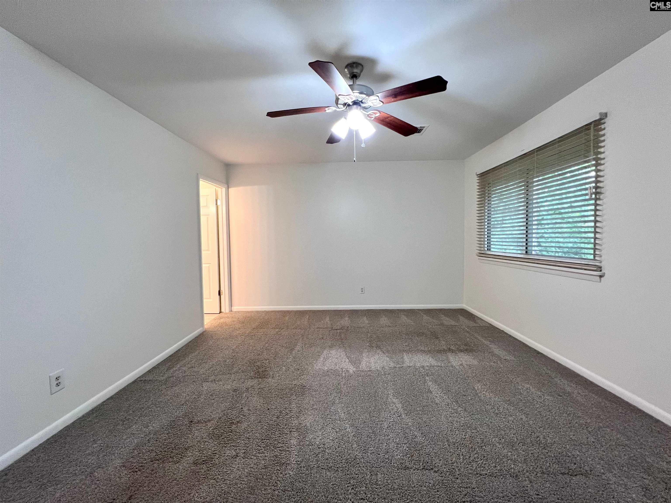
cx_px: 336
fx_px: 252
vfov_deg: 89.9
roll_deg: +1.2
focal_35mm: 13
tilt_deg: -4.8
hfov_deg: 106.2
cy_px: 252
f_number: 1.8
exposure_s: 1/120
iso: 250
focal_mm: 1.57
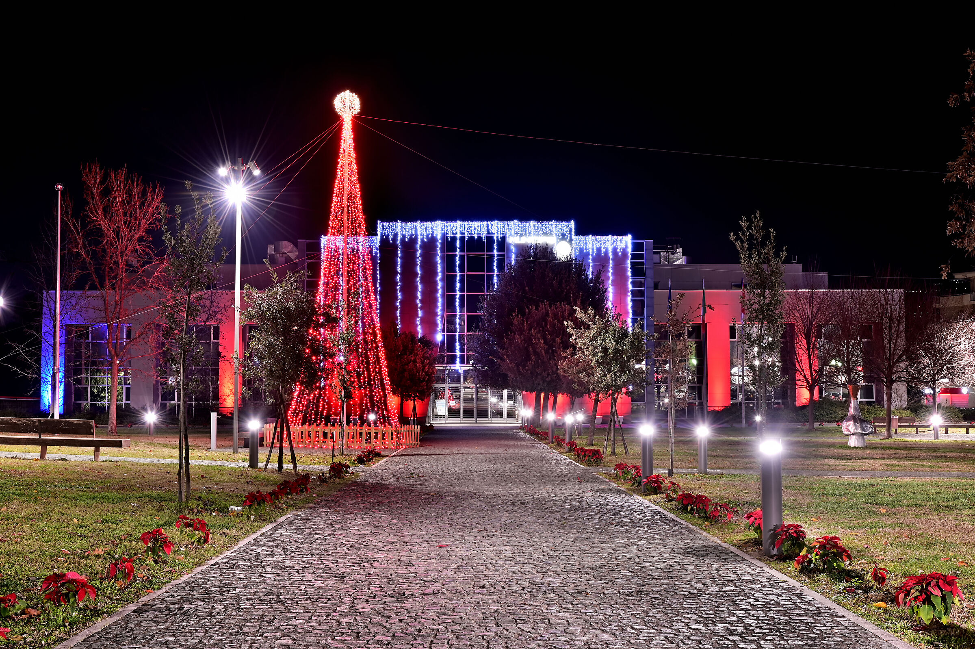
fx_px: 1083
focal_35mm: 40
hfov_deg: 48.5
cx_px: 488
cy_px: 324
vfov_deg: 33.4
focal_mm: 40
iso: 100
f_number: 13
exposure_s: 10
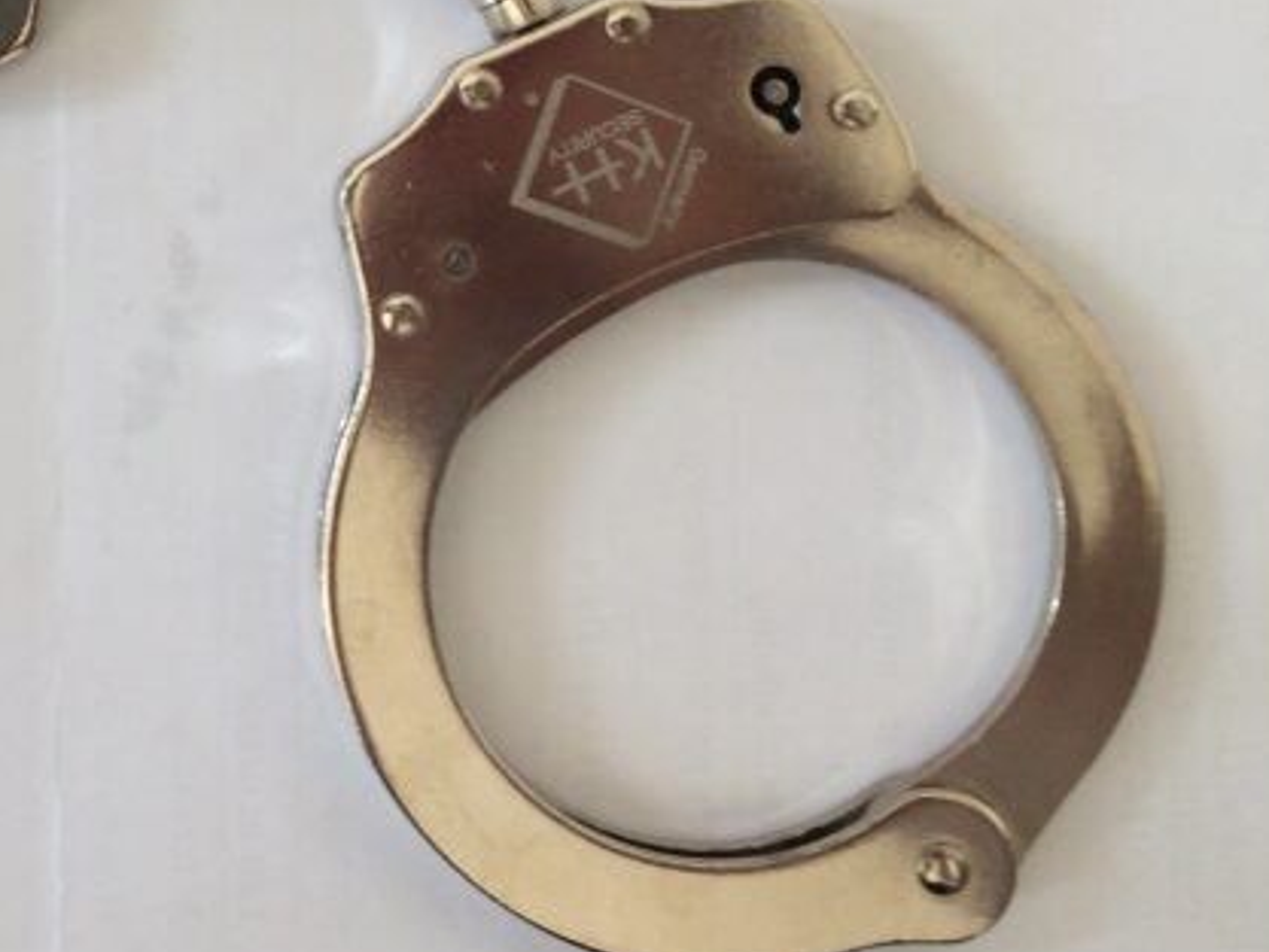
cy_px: 3
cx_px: 82
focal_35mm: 64
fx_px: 2347
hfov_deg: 28.8
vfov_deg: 22.1
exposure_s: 1/100
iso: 50
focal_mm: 4.15
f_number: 2.2
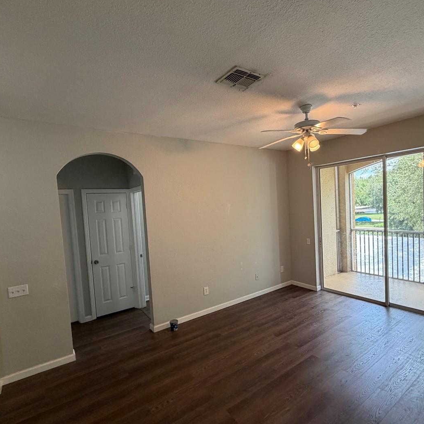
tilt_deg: -3.5
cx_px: 236
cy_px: 219
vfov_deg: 77.7
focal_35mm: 19
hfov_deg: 77.4
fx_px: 263
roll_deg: +3.4
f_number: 2.2
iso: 200
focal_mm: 2.22
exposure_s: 1/120
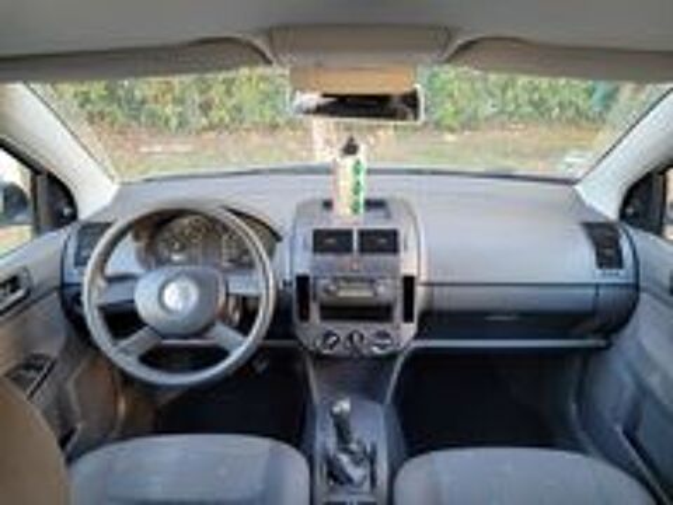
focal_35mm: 26
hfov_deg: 67.3
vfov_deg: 53.1
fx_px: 505
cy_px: 252
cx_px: 336
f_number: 1.8
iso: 250
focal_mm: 5.4
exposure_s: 1/50
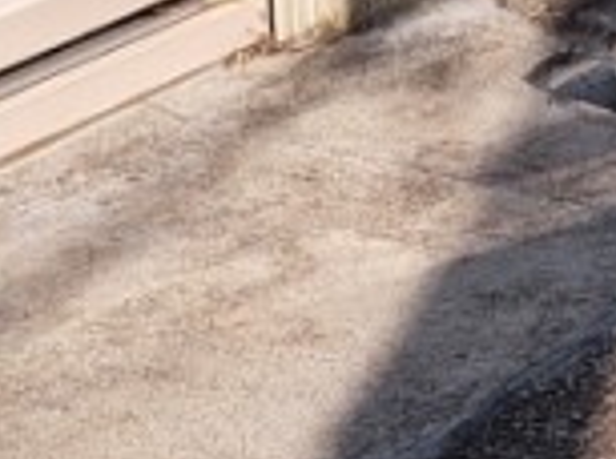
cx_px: 1023
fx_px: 2858
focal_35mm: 161
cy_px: -874
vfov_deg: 8.0
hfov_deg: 11.6
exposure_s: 1/932
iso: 50
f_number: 1.8
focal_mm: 5.23
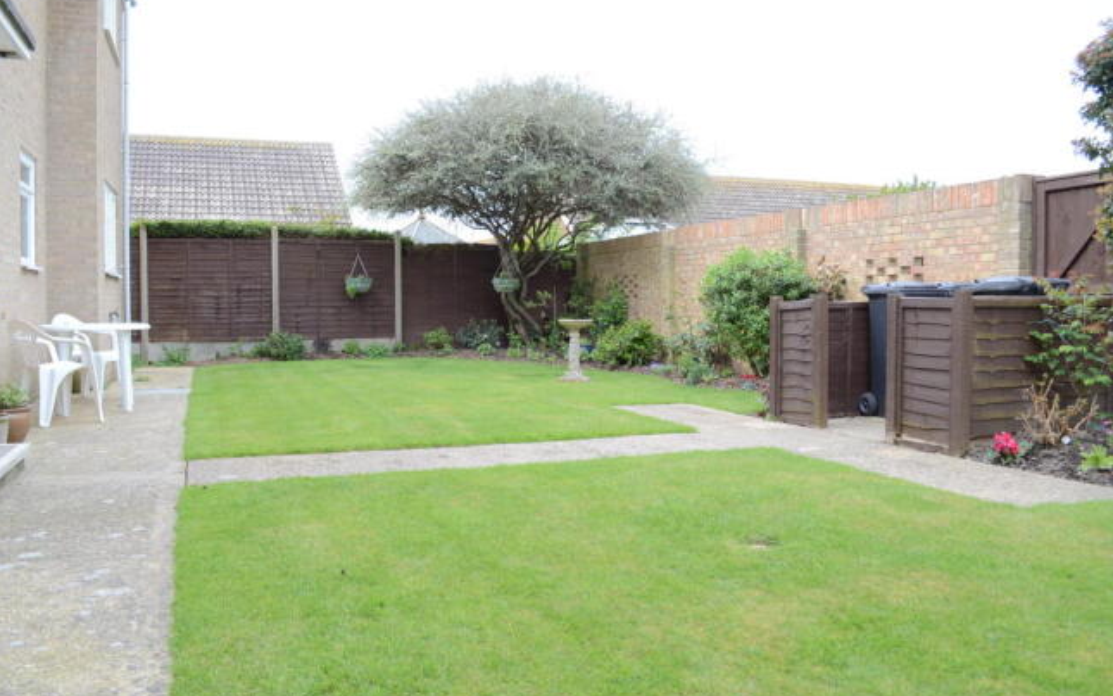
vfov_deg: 40.6
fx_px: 940
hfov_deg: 61.2
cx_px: 549
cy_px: 349
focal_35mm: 31
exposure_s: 1/125
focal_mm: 20
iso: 200
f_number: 5.6
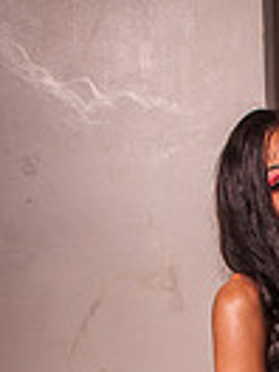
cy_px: 499
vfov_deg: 10.3
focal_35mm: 187
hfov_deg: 7.8
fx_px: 2010
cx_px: 418
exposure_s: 1/125
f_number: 14
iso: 200
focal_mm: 38
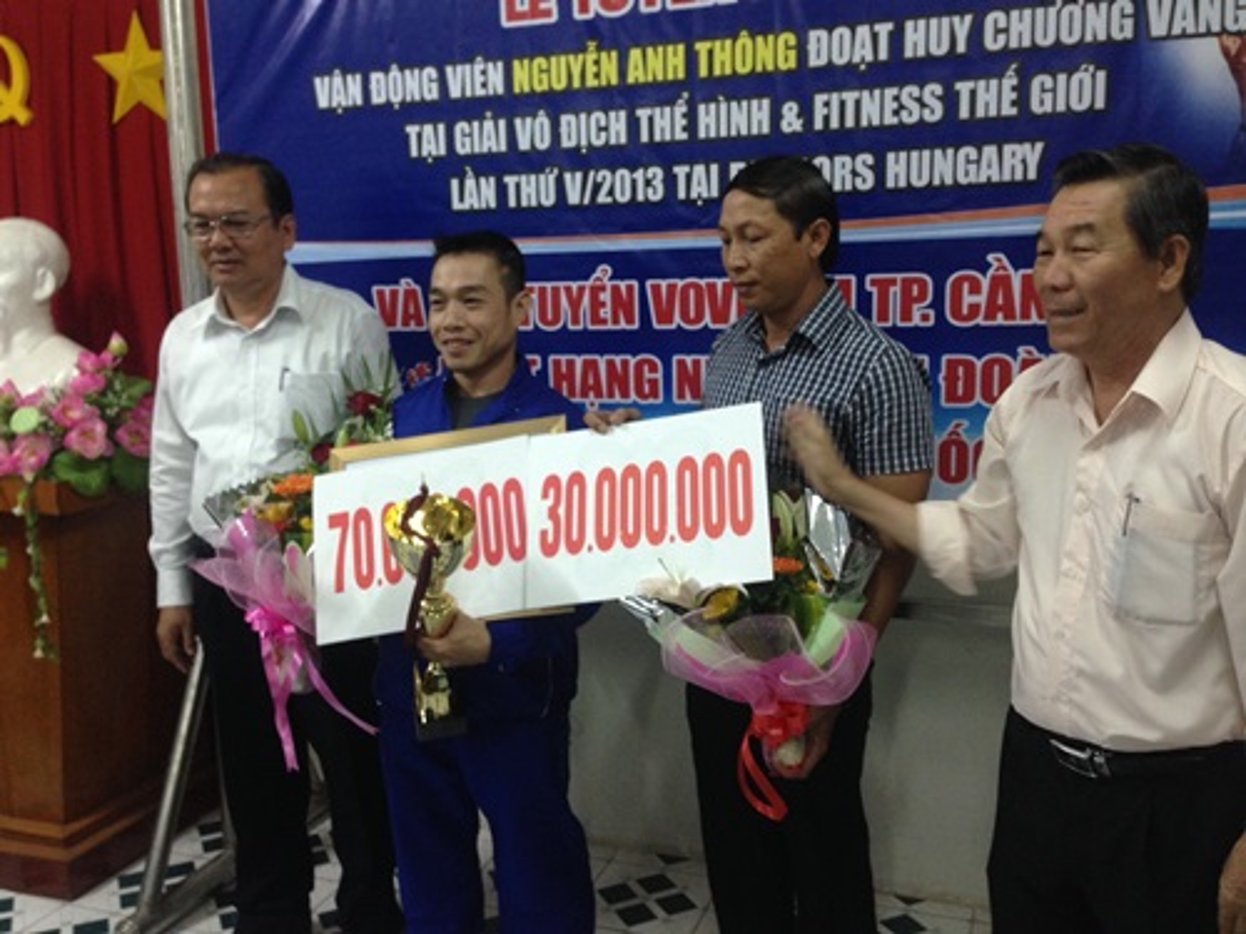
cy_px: 467
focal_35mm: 33
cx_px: 623
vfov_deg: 42.9
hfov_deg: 55.4
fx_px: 1188
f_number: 2.4
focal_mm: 4.12
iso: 160
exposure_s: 1/20
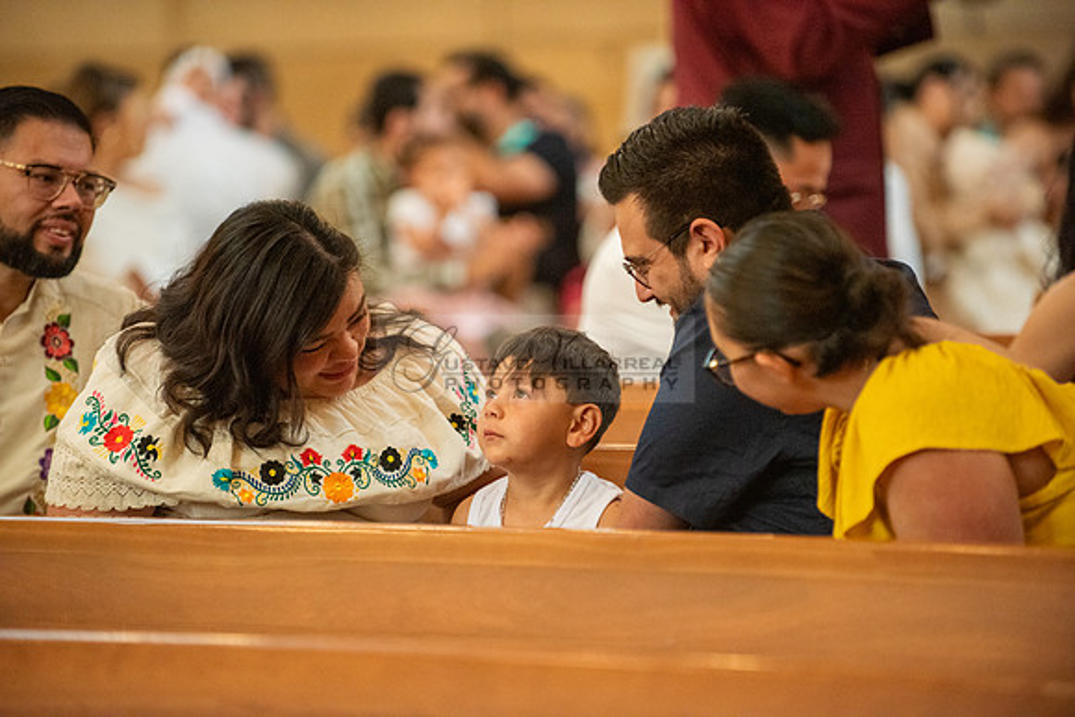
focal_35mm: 200
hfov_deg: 10.3
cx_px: 538
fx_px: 5973
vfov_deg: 6.9
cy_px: 358
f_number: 2.8
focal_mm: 200
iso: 2000
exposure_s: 1/160
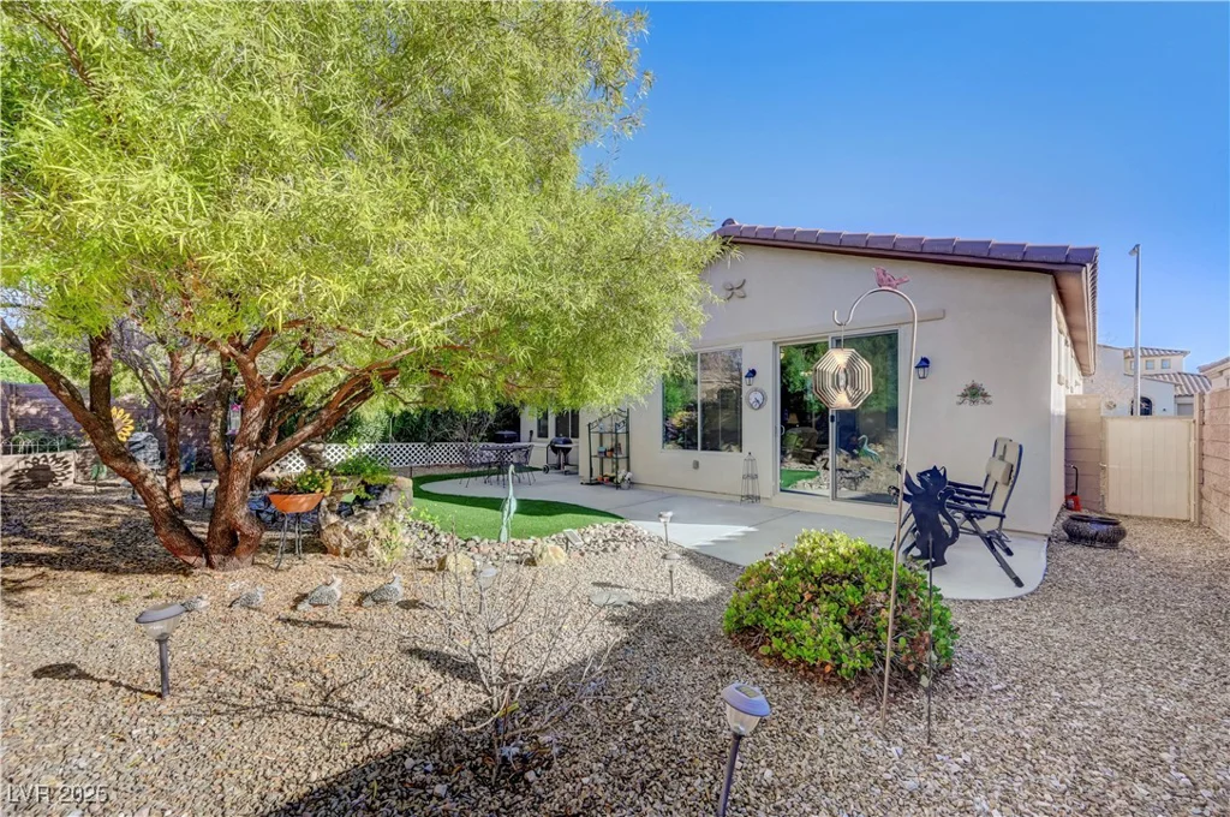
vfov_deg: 81.1
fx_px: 478
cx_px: 615
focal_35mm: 14
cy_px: 408
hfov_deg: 104.3
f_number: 9
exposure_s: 1/250
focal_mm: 14
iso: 400
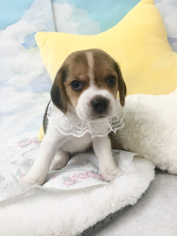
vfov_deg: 61.7
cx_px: 88
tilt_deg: -12.4
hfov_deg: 48.2
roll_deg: +6.5
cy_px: 118
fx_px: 198
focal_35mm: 29
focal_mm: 4.15
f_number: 2.2
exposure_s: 1/40
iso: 25
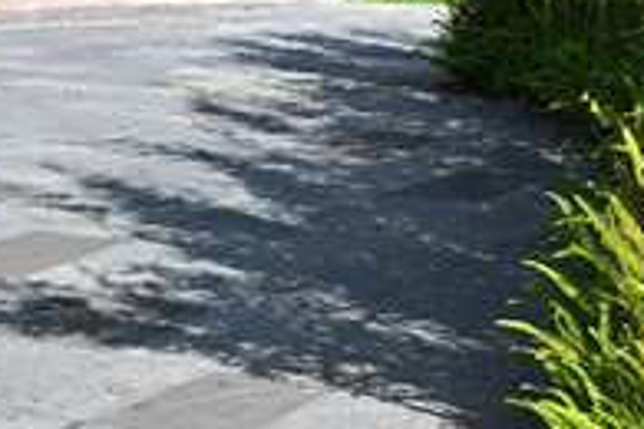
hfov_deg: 13.5
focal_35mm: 148
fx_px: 2647
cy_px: -205
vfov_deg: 9.0
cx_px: -125
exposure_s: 1/160
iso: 200
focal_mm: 24
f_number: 9
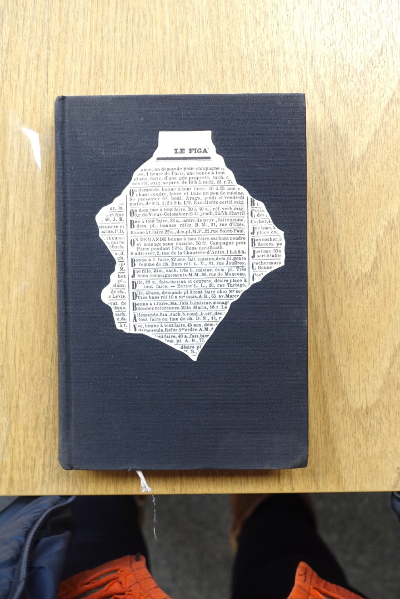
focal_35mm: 46
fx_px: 767
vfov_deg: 42.7
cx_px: 200
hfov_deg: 29.2
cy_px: 300
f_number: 2.8
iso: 250
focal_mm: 16.84
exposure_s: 1/50
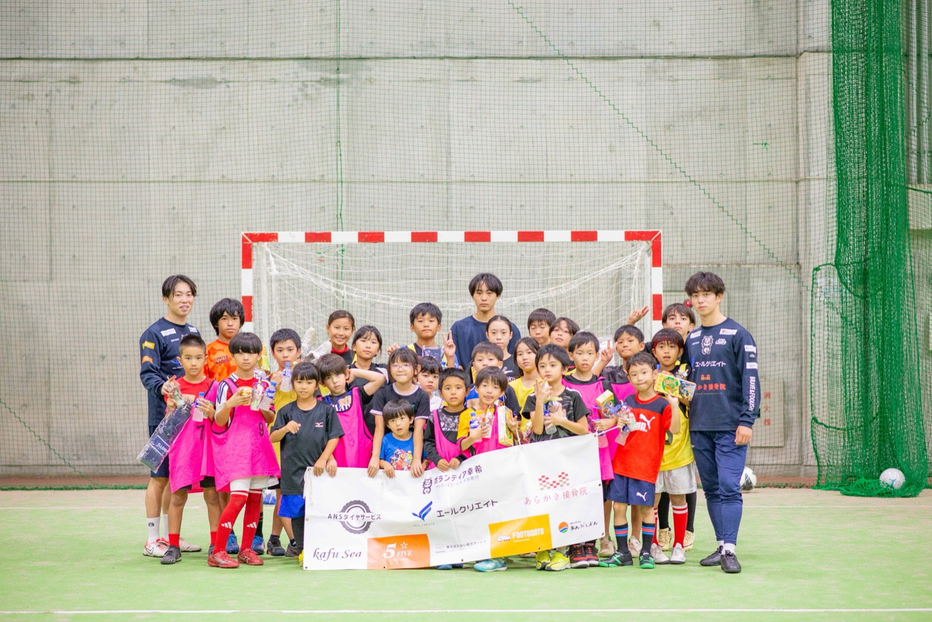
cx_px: 466
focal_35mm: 85
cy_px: 311
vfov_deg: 16.1
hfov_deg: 23.9
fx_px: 2201
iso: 1250
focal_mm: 85
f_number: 2.5
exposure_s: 1/250
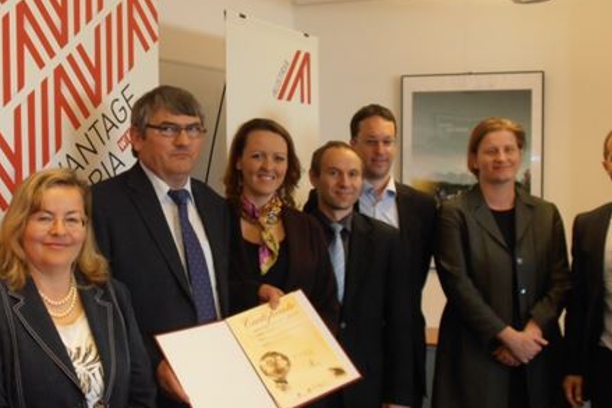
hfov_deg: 34.2
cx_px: 215
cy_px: 195
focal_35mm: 58
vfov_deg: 23.4
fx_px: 986
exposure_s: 1/40
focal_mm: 6.61
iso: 125
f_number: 3.9
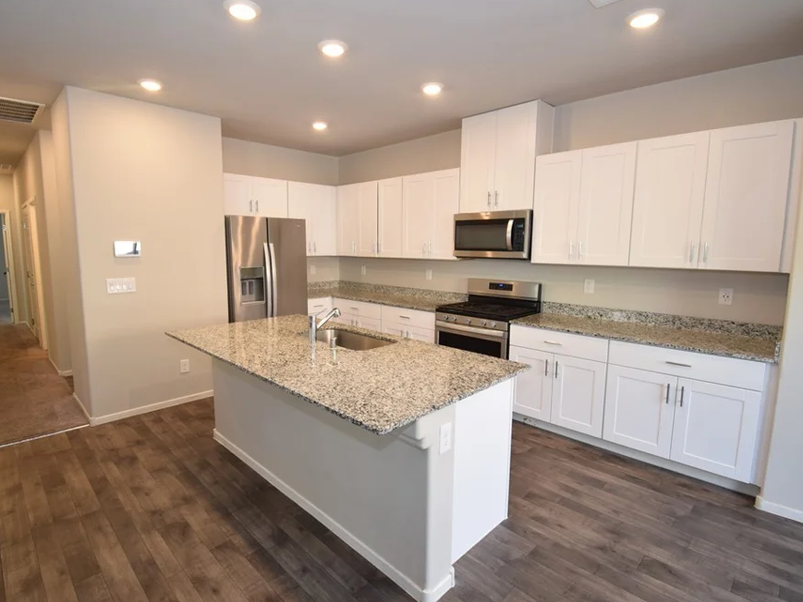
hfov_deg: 90.8
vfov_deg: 74.7
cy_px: 294
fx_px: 394
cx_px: 368
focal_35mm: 17
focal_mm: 10
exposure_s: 1/25
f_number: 5
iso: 400
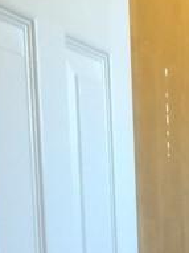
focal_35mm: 161
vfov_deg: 11.5
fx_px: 1173
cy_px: 428
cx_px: 387
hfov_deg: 8.7
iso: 80
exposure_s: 1/30
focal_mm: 4.12
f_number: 2.2
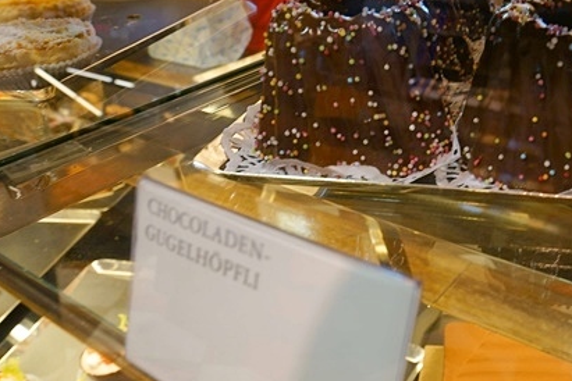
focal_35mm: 35
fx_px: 556
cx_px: 404
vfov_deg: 37.7
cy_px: 229
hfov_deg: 52.8
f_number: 8
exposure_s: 1/5
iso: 250
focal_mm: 18
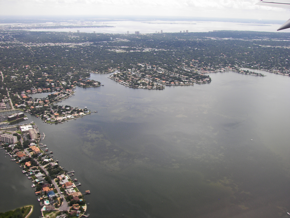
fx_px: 302
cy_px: 109
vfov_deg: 39.7
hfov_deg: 51.4
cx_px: 145
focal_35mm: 36
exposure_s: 1/500
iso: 64
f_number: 2.8
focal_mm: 6
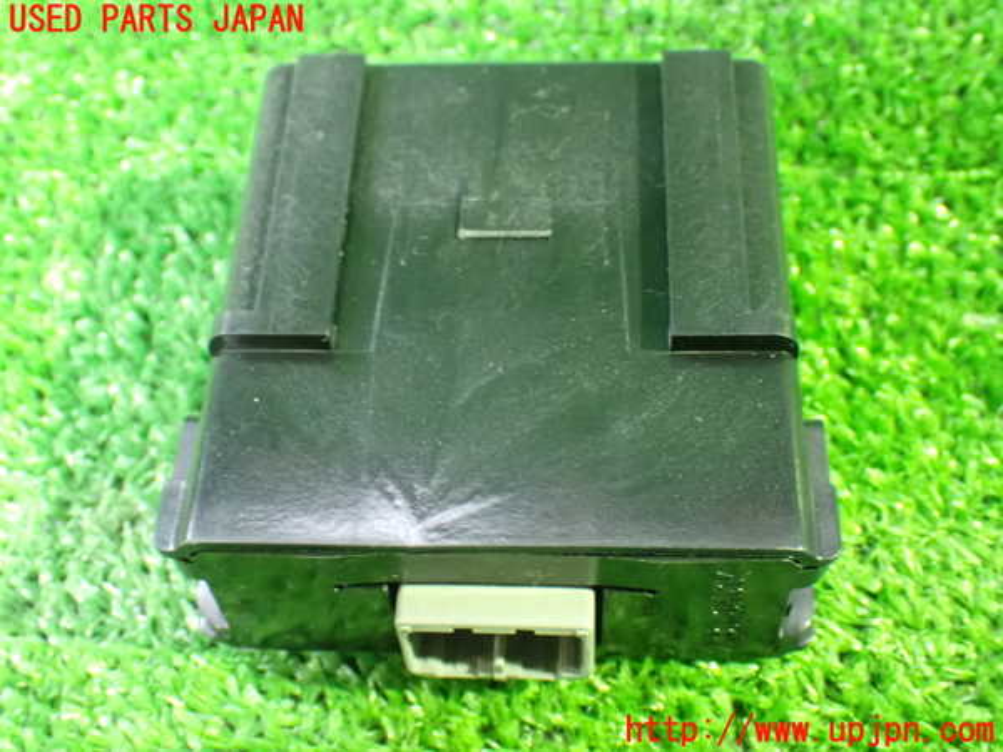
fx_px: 1362
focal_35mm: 47
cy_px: 376
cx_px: 502
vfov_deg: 30.9
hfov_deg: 40.4
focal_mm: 8.4
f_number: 3.1
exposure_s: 1/13
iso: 1600
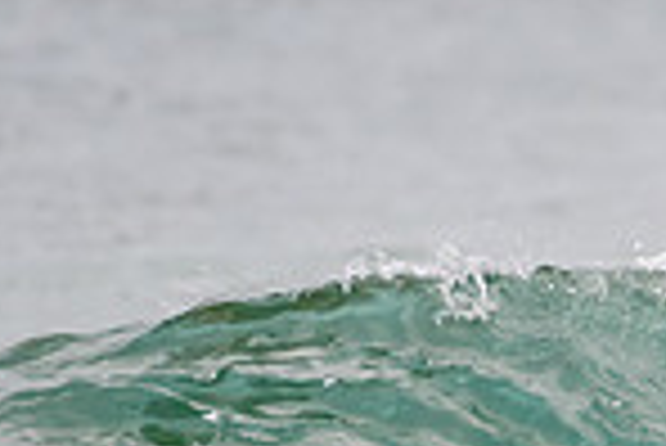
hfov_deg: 0.9
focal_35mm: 2406
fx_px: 44554
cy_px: 542
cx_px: 1312
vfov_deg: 0.6
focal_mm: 500
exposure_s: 1/800
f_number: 5.6
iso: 320
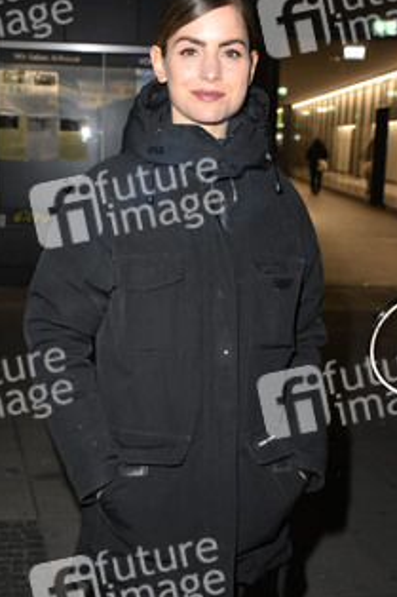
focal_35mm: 52
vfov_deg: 38.5
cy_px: 298
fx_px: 855
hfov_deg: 26.1
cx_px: 182
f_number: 6.3
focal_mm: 27
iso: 2000
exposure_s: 1/160
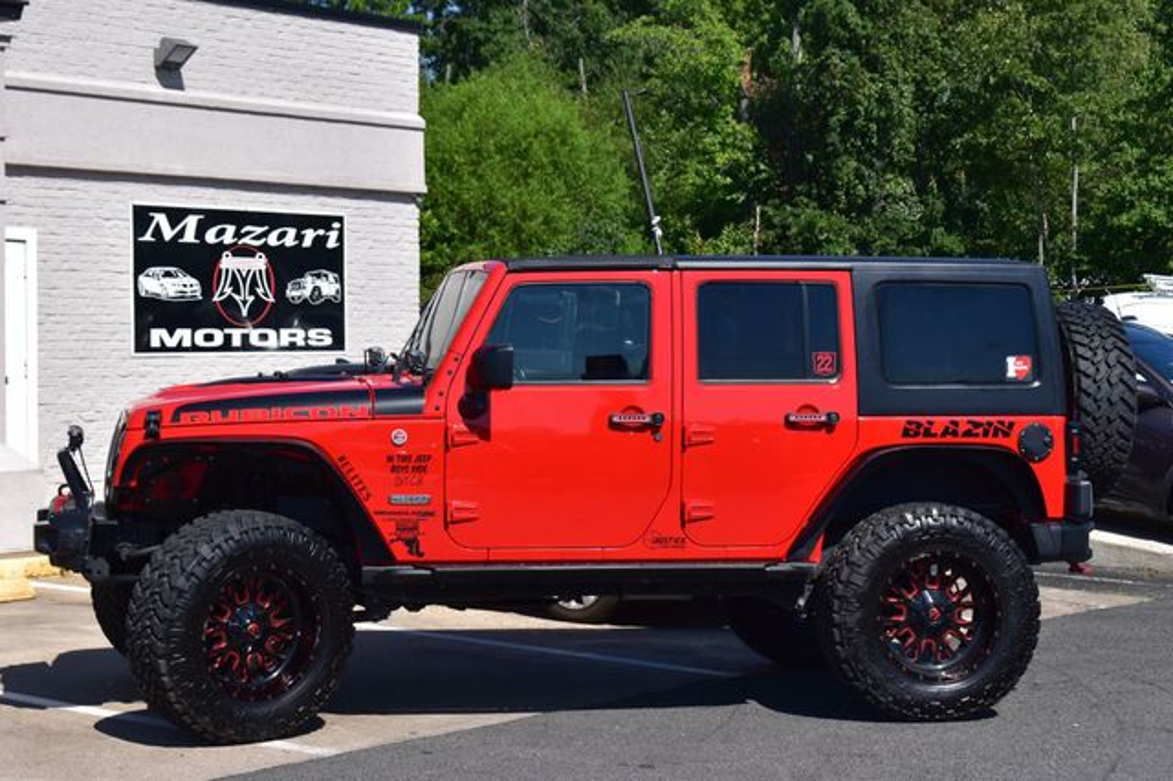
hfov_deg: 28.1
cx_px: 586
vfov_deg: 18.9
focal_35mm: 72
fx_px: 2345
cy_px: 390
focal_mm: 48
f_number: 11
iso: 280
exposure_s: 1/500
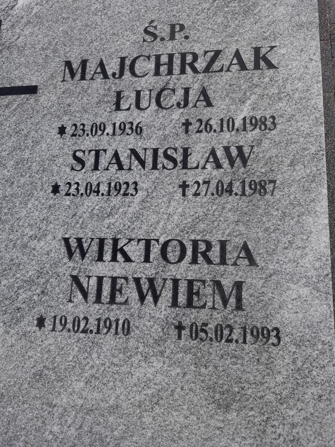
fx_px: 323
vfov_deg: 69.4
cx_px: 168
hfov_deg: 54.9
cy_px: 224
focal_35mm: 25
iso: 20
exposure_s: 1/842
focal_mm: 4.6
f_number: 2
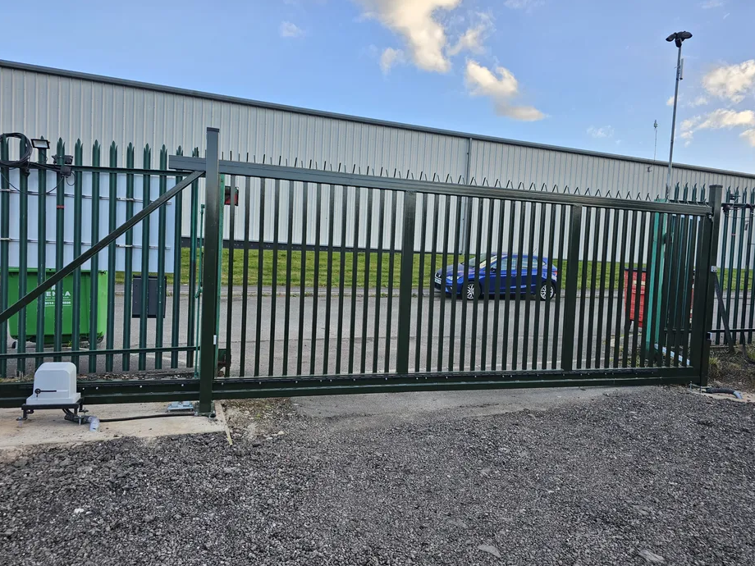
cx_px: 391
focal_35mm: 24
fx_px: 523
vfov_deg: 56.8
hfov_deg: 71.6
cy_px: 292
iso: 10
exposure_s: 1/122
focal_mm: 6.3
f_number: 1.7
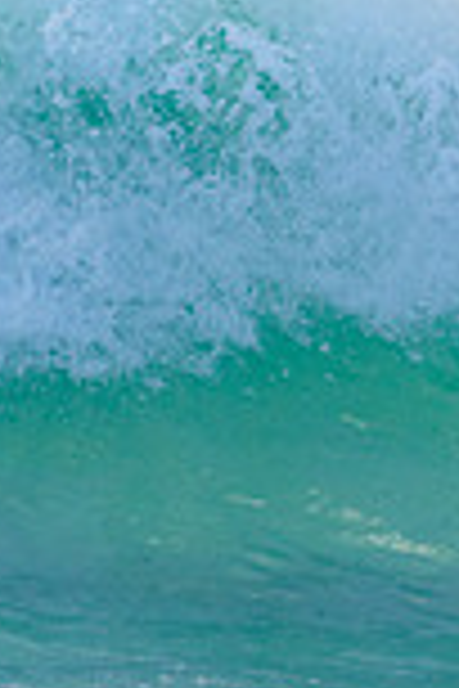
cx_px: 1063
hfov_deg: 0.6
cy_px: -25
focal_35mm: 2327
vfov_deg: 0.9
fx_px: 44500
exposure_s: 1/2000
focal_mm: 500
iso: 800
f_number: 5.6
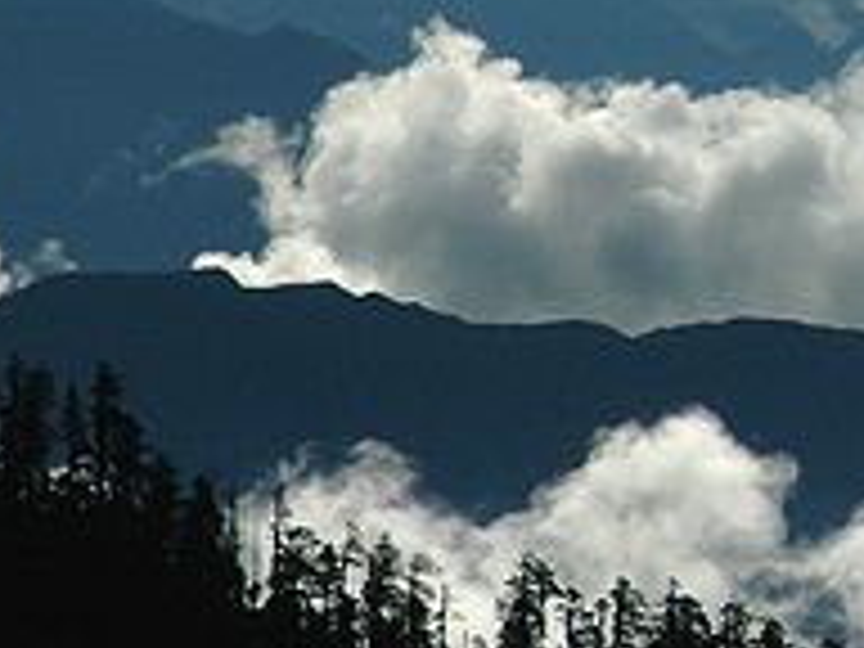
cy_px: 74
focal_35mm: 1050
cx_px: 1233
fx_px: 26208
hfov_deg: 1.9
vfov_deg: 1.4
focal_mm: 200
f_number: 8
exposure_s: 1/6400
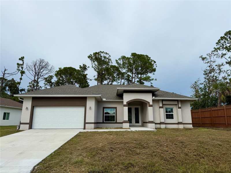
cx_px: 116
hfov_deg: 71.6
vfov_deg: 56.8
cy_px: 86
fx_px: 160
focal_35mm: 24
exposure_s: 1/3425
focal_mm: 6.76
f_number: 1.78
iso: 80
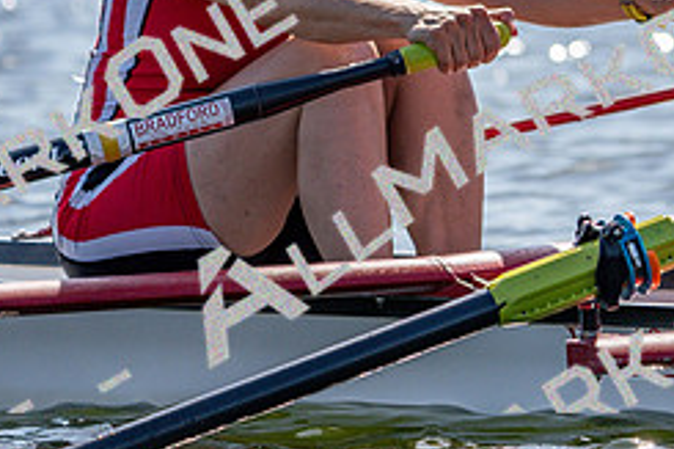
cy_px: -59
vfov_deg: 2.9
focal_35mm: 474
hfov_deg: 4.3
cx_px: 757
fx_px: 8868
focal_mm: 200
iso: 250
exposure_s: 1/2000
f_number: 5.6
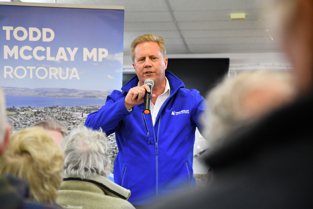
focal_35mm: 120
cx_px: 156
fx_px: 1043
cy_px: 104
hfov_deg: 17.1
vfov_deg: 11.4
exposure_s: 1/320
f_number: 4
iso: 2000
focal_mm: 80
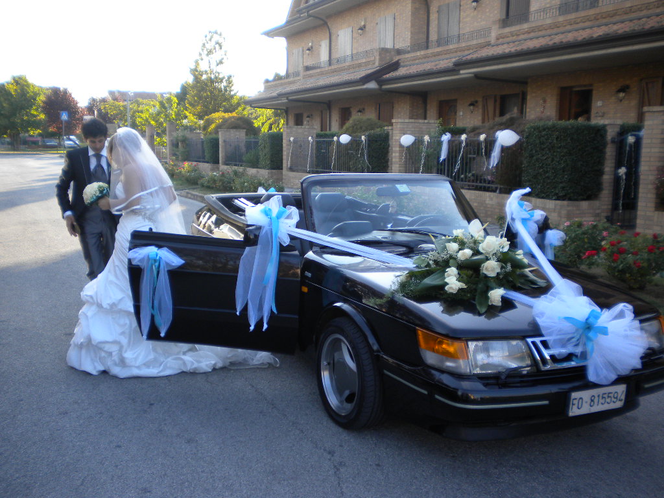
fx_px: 671
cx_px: 332
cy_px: 249
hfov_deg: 52.6
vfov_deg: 40.7
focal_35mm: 35
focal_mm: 6.3
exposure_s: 1/169
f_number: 3.1
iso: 80
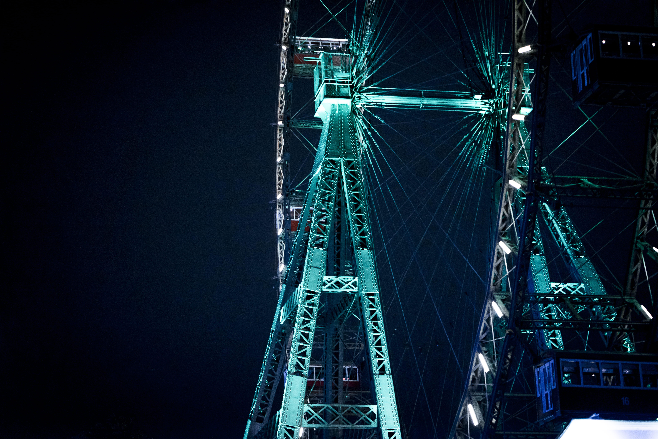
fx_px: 1554
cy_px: 220
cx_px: 329
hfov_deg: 23.9
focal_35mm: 85
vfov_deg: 16.1
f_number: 1.8
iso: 800
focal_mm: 85
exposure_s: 1/60
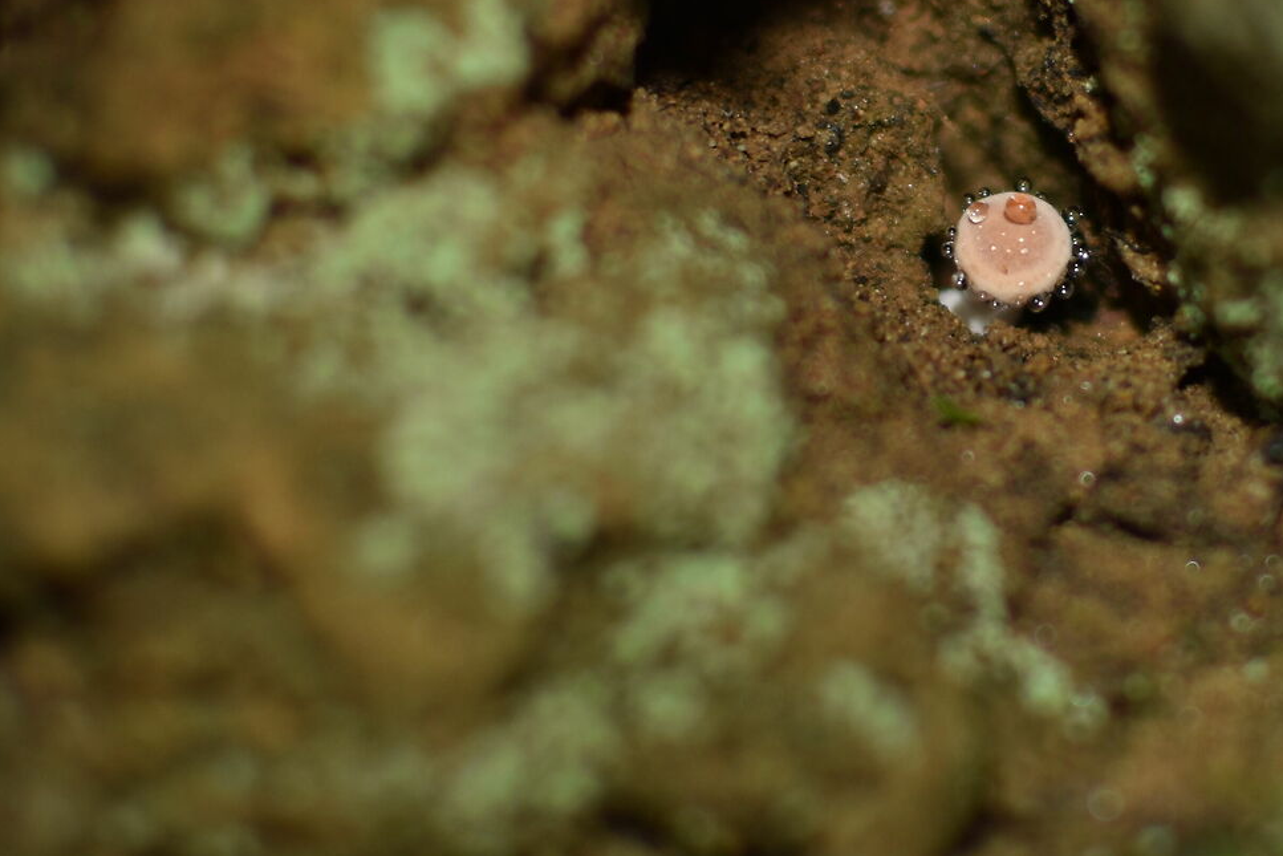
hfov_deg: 15.6
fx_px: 4642
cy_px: 259
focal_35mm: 130
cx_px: 994
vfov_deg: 10.5
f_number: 1.8
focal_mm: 35
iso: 100
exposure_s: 1/200
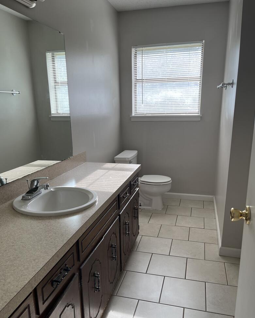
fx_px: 255
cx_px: 127
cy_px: 176
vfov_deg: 63.9
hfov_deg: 53.2
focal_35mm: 27
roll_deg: +1.3
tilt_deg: -15.8
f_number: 1.6
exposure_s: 1/253
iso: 32
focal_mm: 5.1
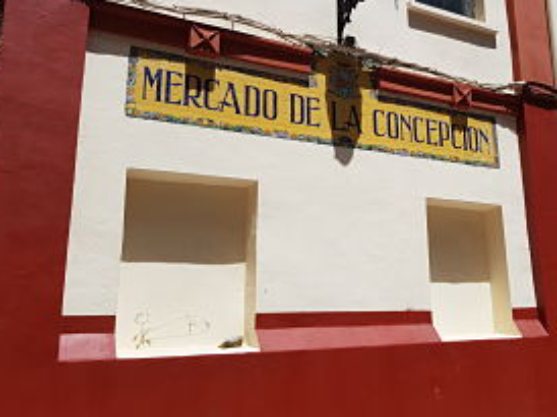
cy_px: 169
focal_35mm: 38
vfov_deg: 37.5
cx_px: 378
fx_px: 611
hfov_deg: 48.1
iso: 40
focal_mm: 4.2
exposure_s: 1/3392
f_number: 1.7
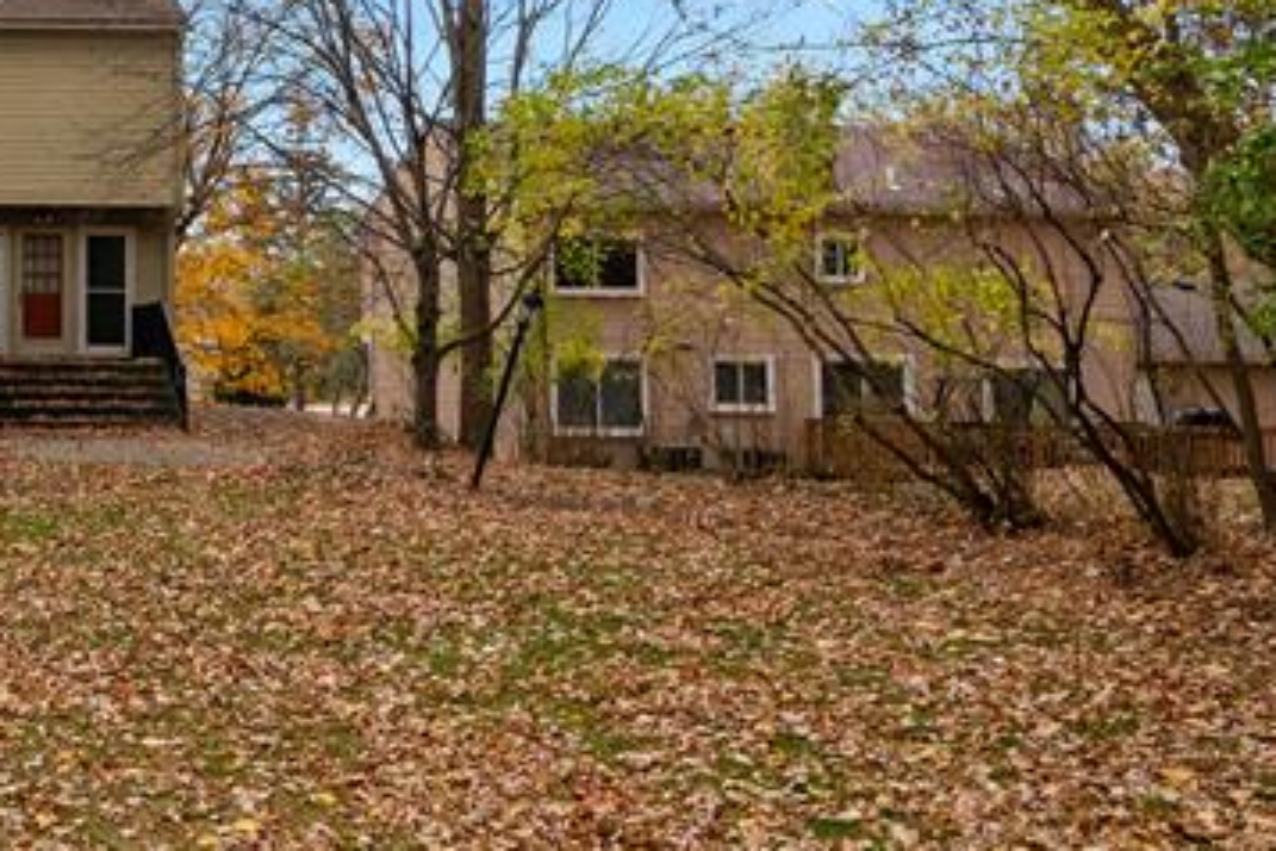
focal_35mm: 86
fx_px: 3048
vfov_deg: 15.8
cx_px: -254
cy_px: 256
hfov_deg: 21.9
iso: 500
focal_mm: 30
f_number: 9
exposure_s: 1/640
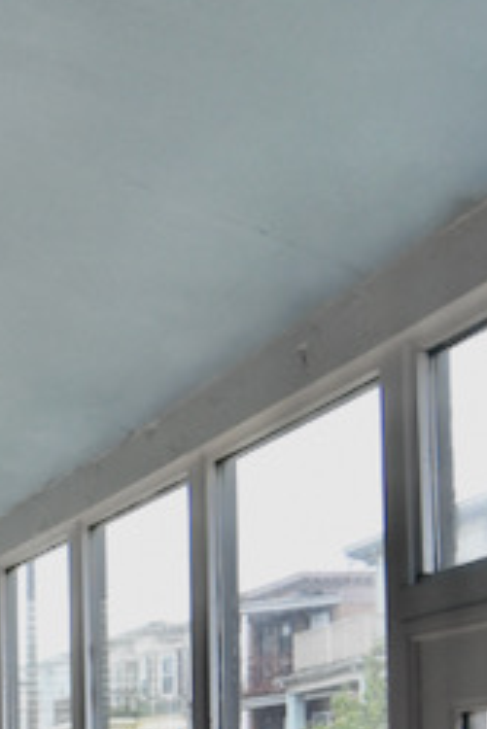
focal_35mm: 85
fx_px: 1713
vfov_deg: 22.7
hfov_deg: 15.0
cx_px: -245
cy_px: 796
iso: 800
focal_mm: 11
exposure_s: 1/160
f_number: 6.3
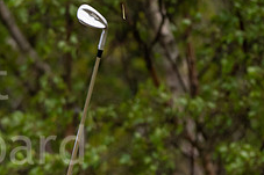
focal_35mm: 958
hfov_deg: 2.2
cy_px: 156
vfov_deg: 1.4
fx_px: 7020
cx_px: -64
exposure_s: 1/1000
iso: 1250
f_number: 5.6
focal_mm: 250
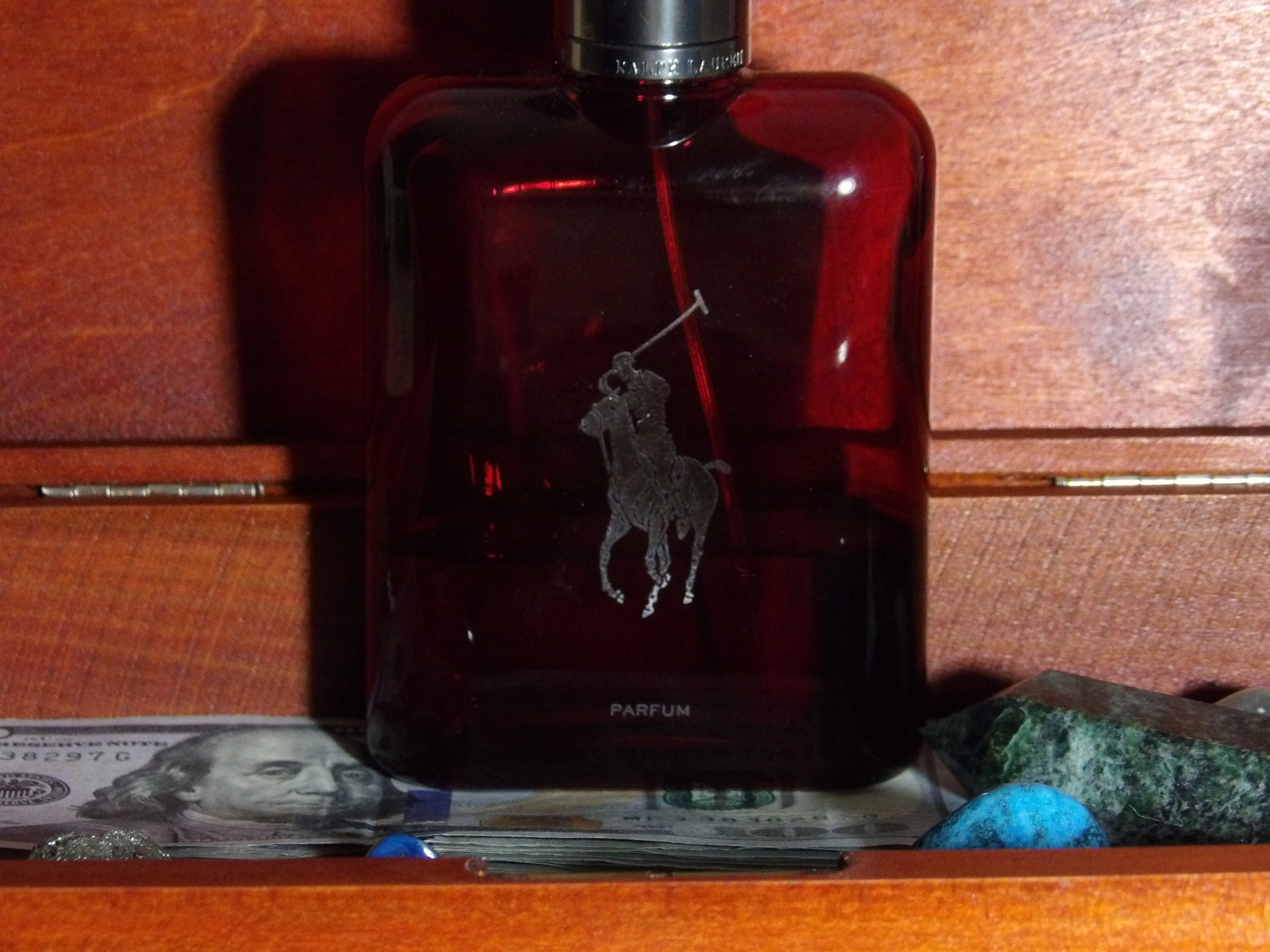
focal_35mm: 143
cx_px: 635
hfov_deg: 13.8
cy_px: 476
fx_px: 5246
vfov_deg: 10.4
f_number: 4.3
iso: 800
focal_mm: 25.6
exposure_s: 1/25
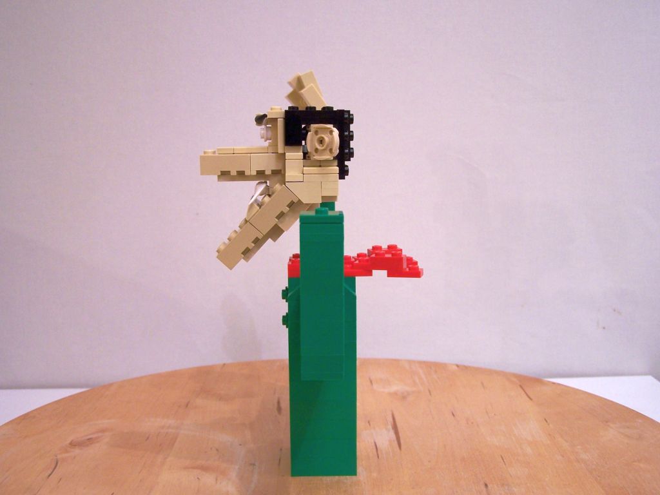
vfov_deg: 36.0
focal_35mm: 40
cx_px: 330
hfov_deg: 46.8
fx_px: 763
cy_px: 248
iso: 80
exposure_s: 1/4
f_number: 2.8
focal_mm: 6.7
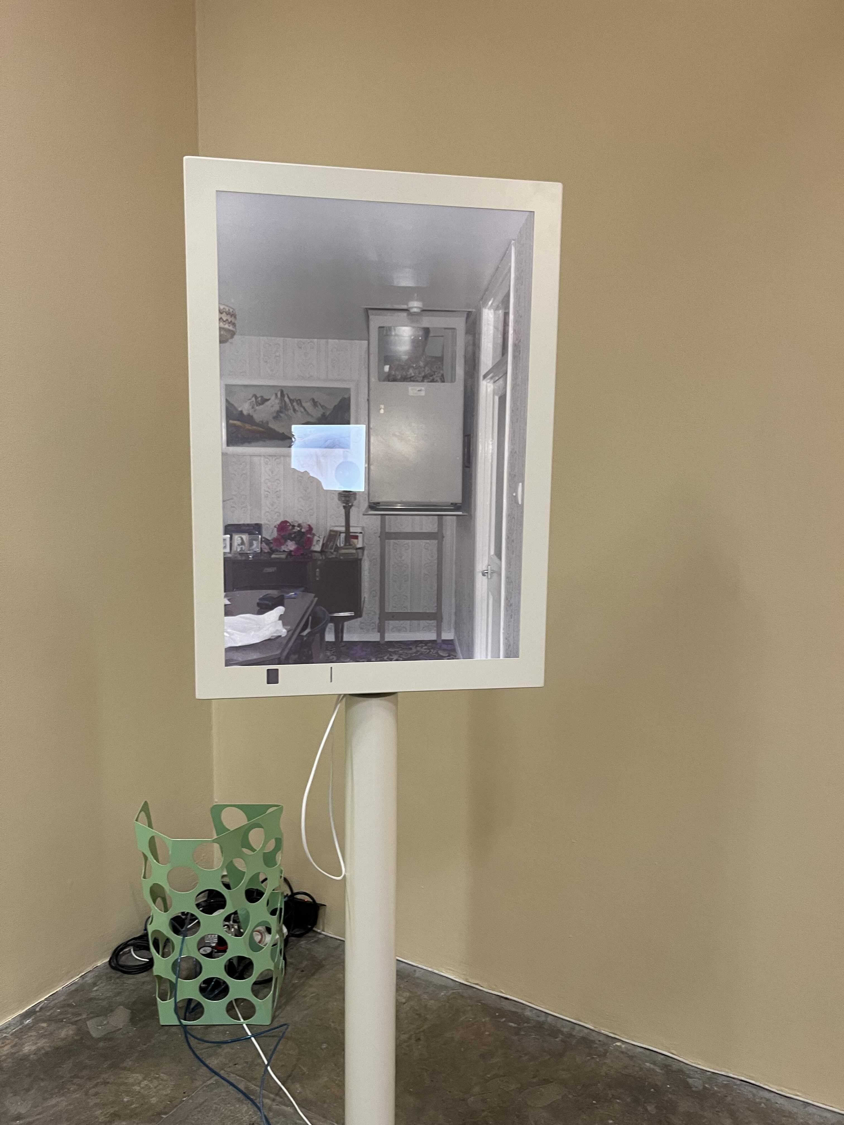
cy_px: 562
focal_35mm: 26
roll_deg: -0.6
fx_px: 845
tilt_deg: -7.2
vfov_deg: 67.3
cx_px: 422
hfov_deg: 53.1
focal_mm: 5.1
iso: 125
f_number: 1.6
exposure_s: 1/50
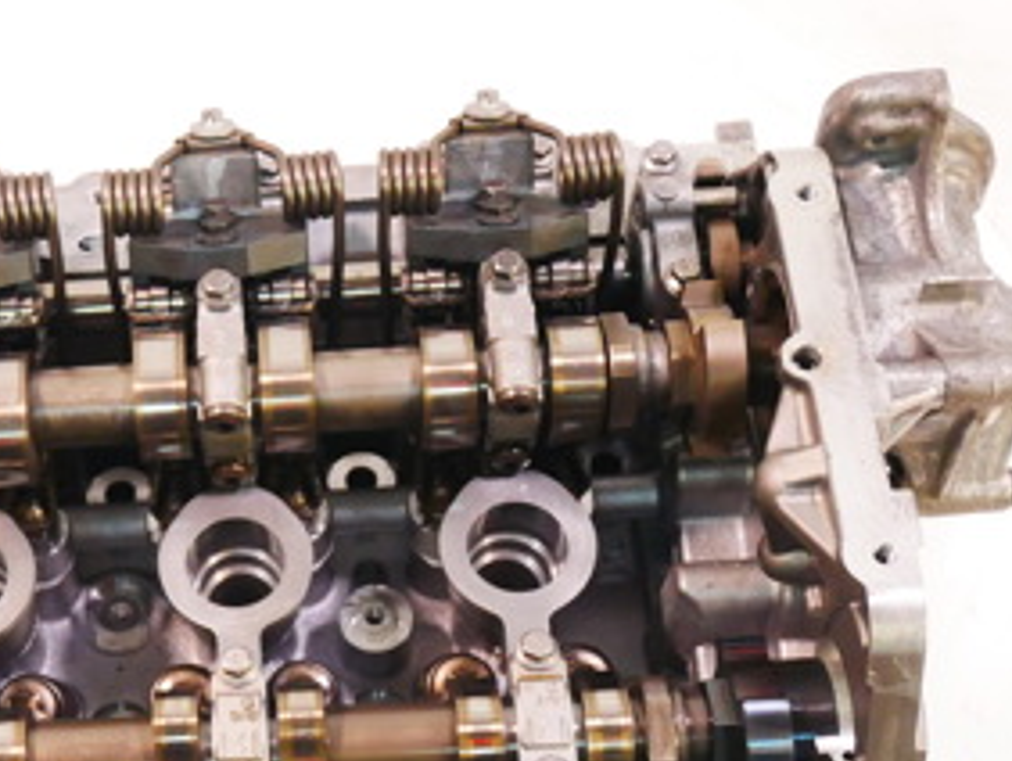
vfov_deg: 21.5
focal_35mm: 68
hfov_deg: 27.8
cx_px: 172
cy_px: 538
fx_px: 1990
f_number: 3.8
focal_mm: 15
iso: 1250
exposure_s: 1/60
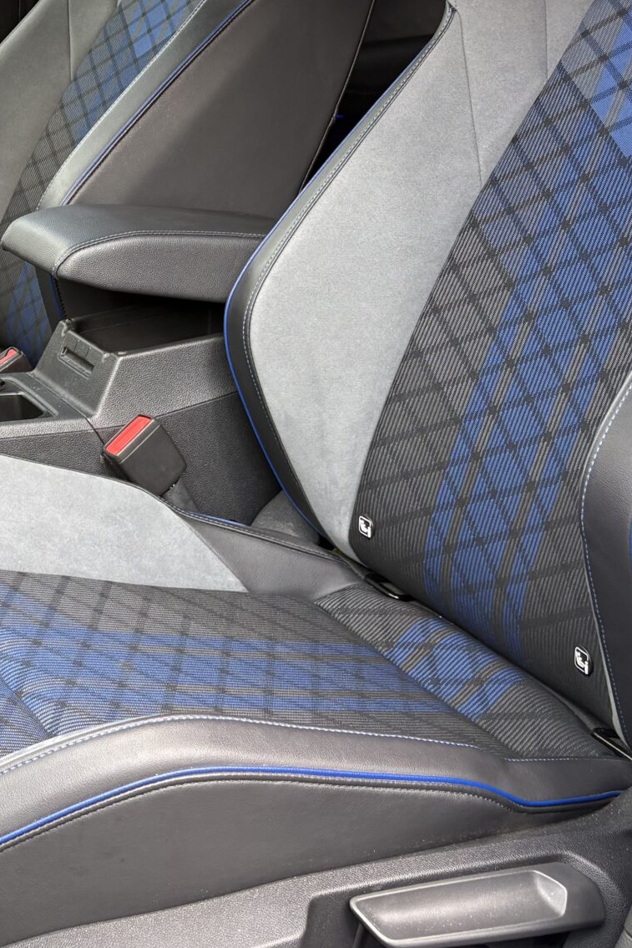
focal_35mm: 61
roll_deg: +5.9
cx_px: -21
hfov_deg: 21.4
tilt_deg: -10.0
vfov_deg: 32.2
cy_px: 219
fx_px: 1606
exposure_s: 1/334
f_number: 1.6
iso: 64
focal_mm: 5.96
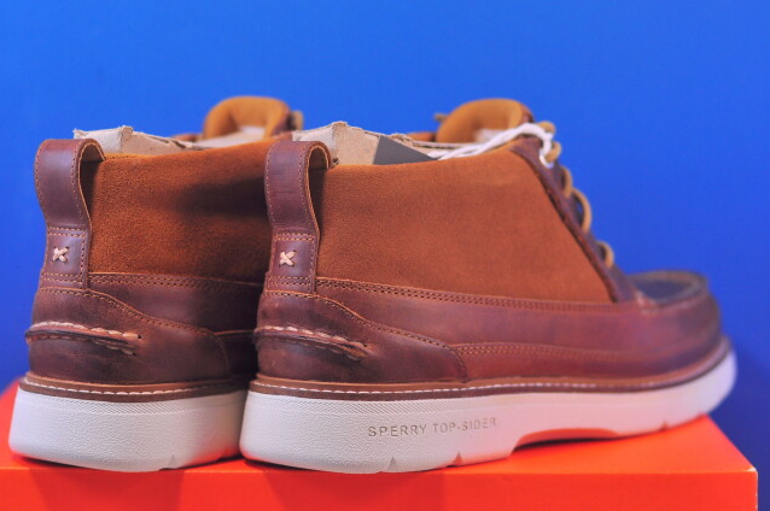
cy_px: 216
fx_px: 2008
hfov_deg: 21.7
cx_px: 339
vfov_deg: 14.5
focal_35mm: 94
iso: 250
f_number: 2.5
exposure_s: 1/320
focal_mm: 50
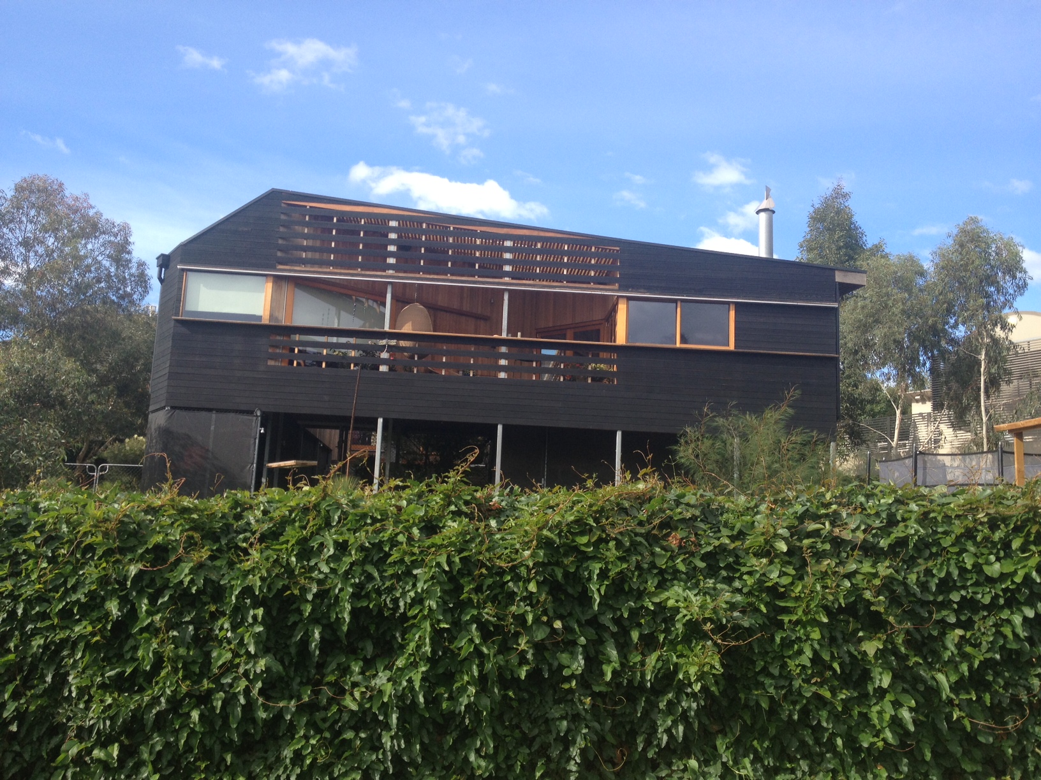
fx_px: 1053
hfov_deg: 52.6
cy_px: 390
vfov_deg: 40.7
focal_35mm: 35
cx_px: 520
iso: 50
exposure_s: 1/635
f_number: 2.4
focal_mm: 4.28
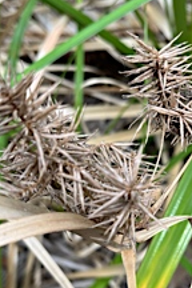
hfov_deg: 27.9
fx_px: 384
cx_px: 131
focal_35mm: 48
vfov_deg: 40.9
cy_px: 173
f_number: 1.6
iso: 40
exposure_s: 1/263
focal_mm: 5.1
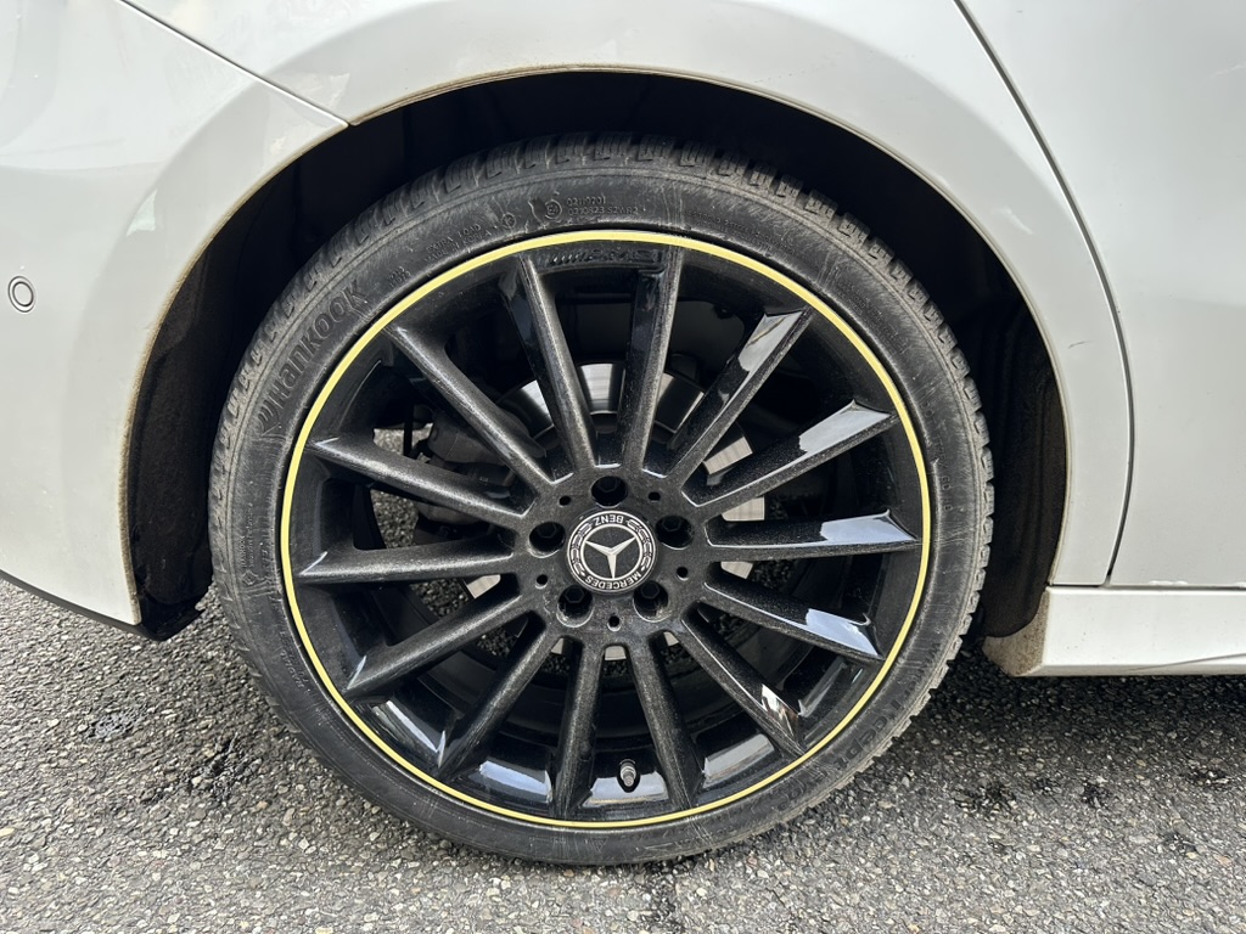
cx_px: 623
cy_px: 467
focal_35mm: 24
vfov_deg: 56.8
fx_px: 864
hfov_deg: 71.6
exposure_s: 1/68
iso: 250
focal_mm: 6.86
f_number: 1.78
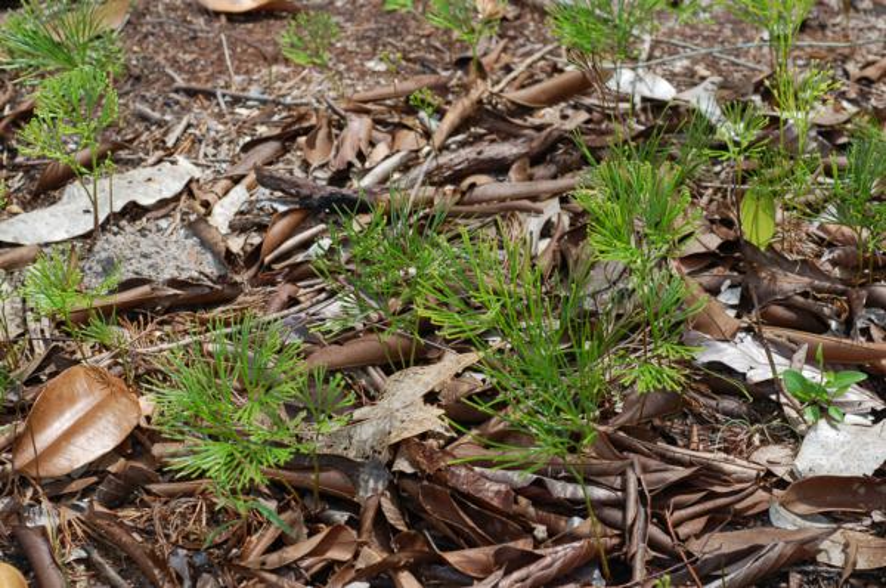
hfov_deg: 22.7
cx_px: 443
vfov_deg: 15.1
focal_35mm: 90
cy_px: 294
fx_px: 2211
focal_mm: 60
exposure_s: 1/160
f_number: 6.3
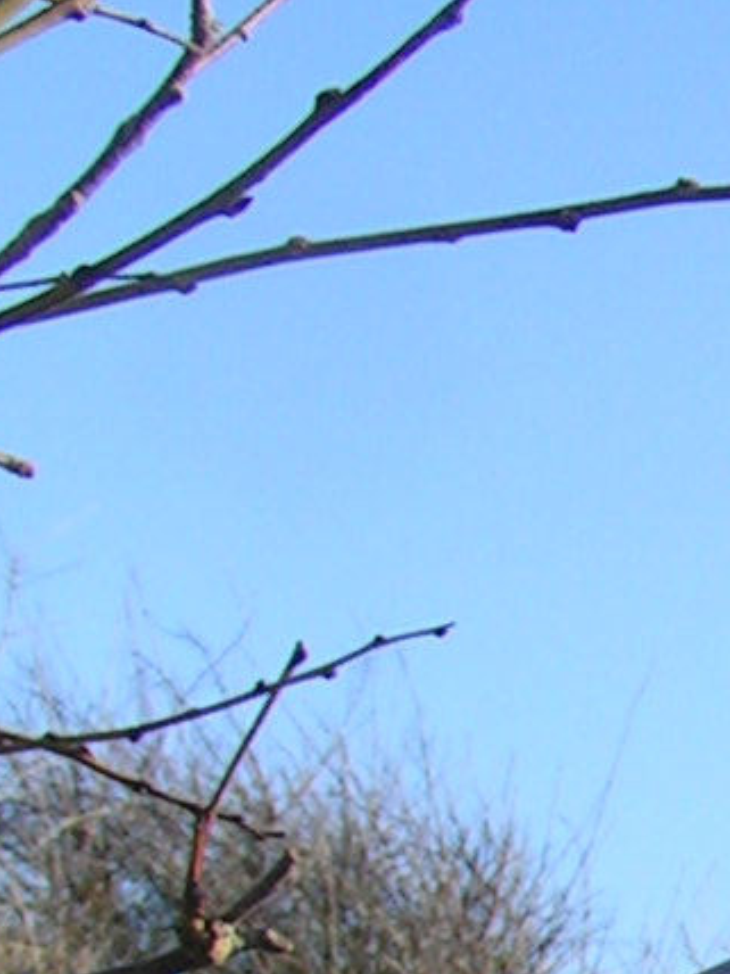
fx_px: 5117
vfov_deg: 10.6
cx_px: 1587
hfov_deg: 7.7
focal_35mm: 182
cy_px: 1363
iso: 50
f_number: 5.6
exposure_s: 1/200
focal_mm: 5.8
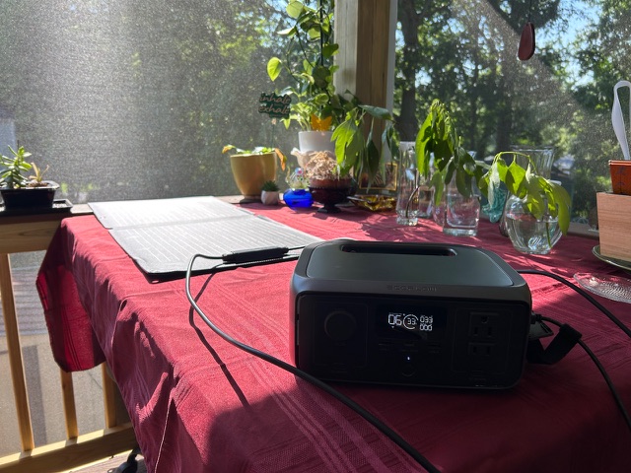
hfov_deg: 67.3
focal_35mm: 26
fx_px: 474
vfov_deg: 53.1
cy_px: 236
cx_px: 316
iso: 50
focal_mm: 5.7
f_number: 1.5
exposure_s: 1/650
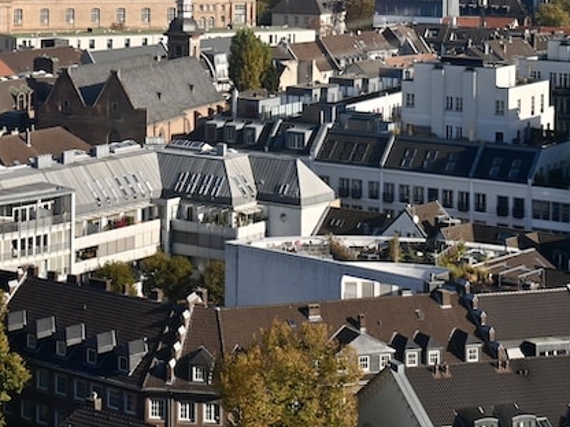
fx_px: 1795
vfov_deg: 13.4
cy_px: -24
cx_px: 97
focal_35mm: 109
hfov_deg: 17.9
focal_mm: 46
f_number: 13
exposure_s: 1/100
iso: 110
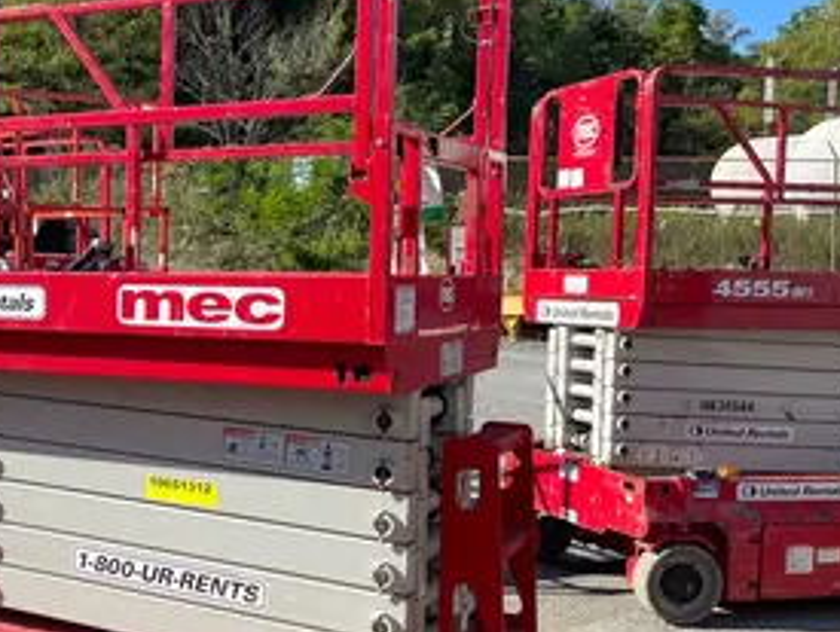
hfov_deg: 34.7
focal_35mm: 52
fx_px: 1263
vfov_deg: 28.0
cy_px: 371
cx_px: 86
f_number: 1.6
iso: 50
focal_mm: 4.2
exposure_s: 1/3205
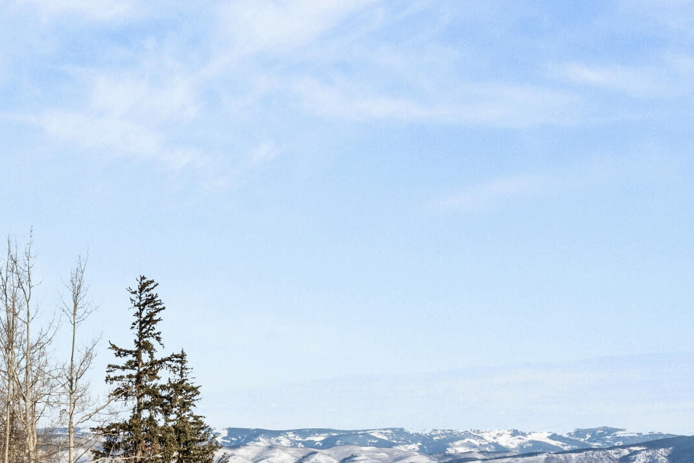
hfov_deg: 23.2
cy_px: 431
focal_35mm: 82
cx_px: -83
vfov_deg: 16.4
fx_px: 1581
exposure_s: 1/400
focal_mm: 29
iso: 500
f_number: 14
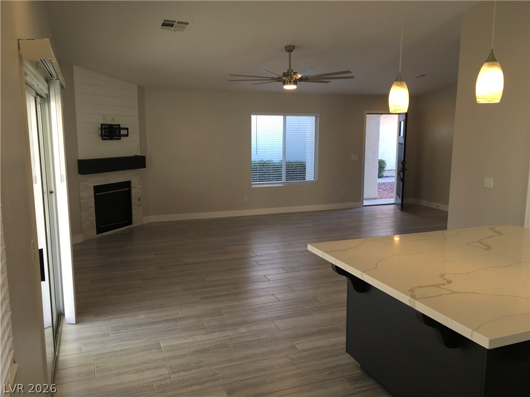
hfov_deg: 61.7
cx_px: 265
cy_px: 198
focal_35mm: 29
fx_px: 444
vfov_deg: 48.2
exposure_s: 1/60
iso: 25
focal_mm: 4.15
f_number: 2.2
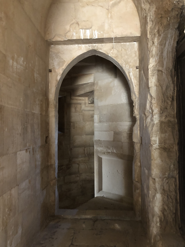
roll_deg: +0.4
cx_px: 92
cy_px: 124
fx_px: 200
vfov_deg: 63.4
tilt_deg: +0.9
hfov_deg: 49.7
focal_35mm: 28
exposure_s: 1/4
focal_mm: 4
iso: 100
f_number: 1.8
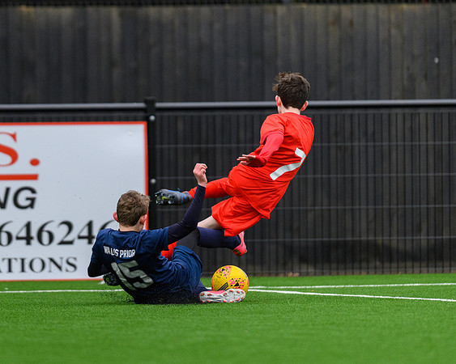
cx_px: 119
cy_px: 184
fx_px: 8349
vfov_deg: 2.5
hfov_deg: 3.1
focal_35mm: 619
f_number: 2.8
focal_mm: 400
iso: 2800
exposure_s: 1/2000
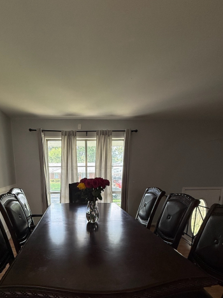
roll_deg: -0.4
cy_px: 207
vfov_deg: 78.1
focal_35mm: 20
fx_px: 172
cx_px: 85
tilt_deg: -12.3
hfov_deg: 65.1
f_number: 2.2
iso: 125
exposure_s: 1/120
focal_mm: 2.22
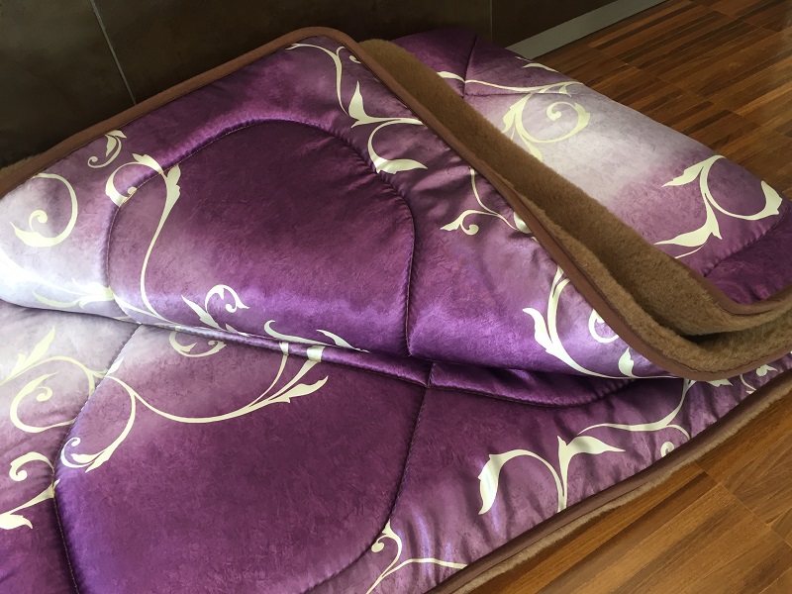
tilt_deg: -45.4
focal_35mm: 29
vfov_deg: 48.2
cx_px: 396
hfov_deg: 61.7
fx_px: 664
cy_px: 297
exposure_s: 1/33
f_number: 2.2
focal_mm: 4.15
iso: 80
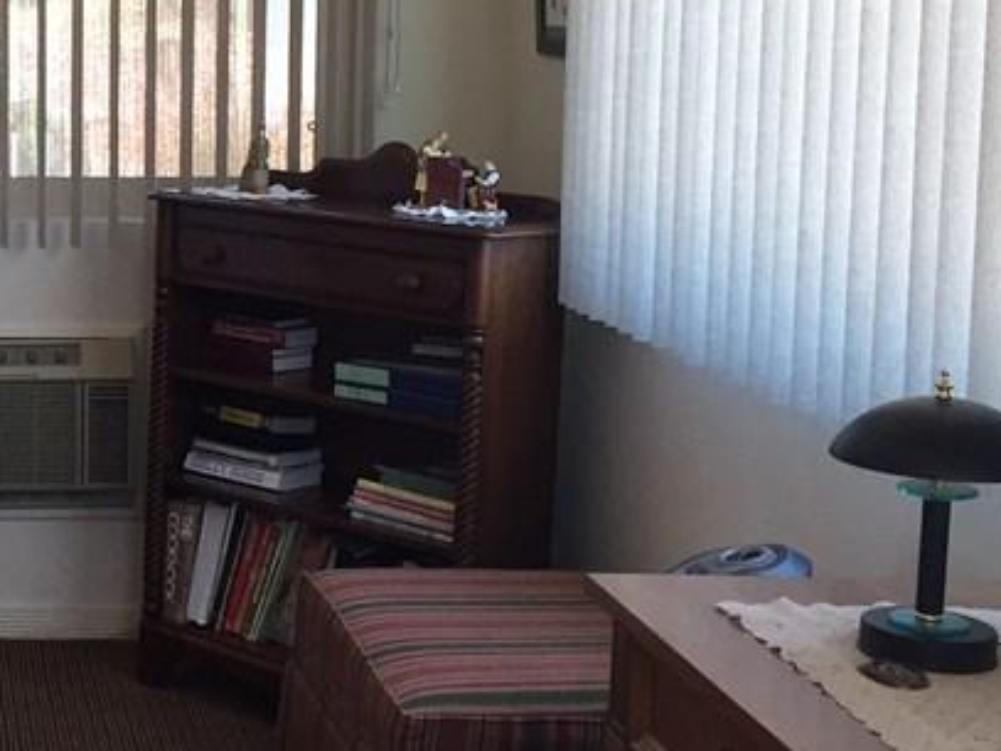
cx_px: -89
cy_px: 249
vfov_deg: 20.1
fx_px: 2110
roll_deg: -0.1
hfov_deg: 24.9
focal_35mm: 73
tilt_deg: -6.8
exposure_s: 1/30
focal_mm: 4.15
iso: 40
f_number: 2.2
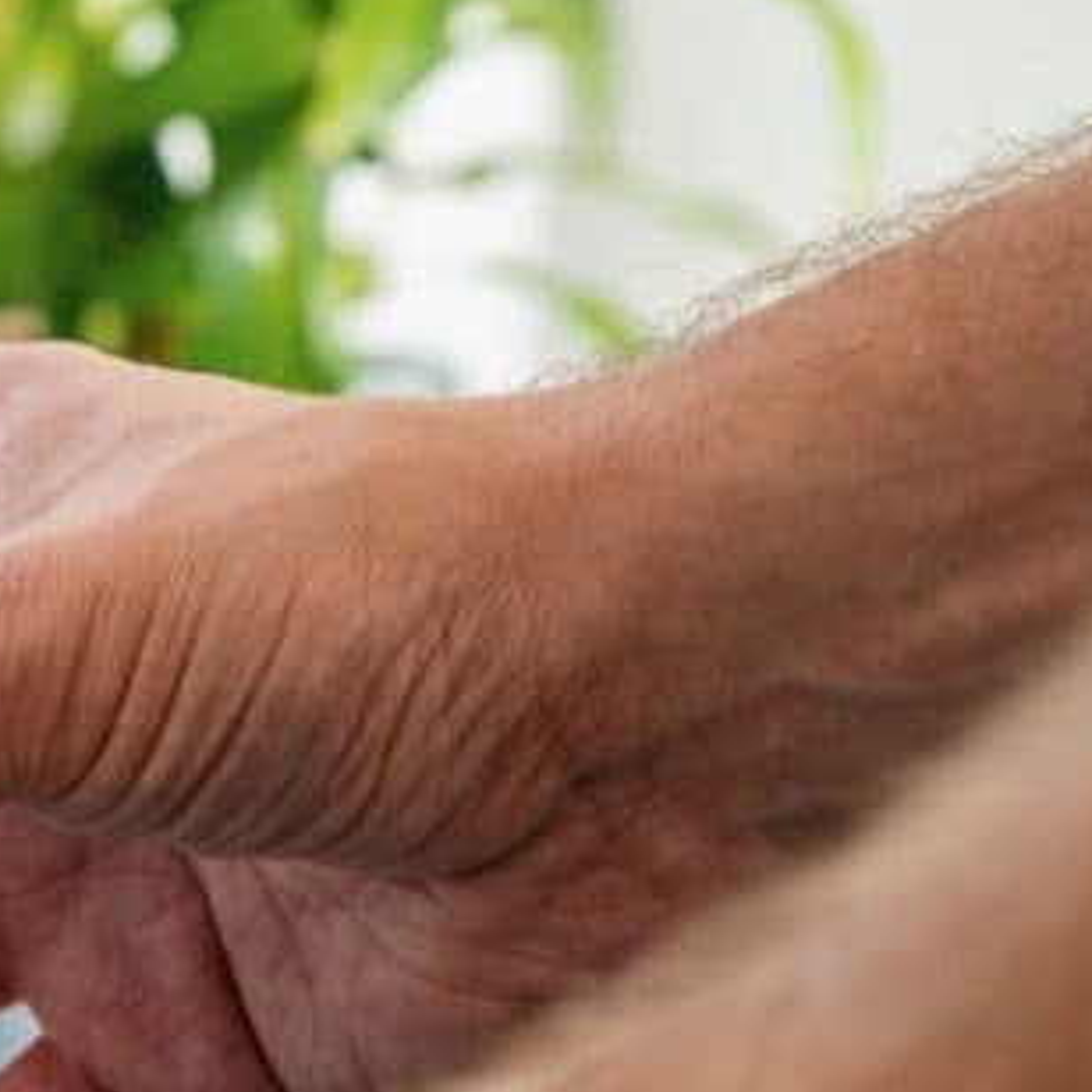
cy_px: 573
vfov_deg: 3.1
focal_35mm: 565
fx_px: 20165
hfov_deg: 3.1
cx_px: -624
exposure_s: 1/100
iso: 100
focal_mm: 200
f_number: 5.6
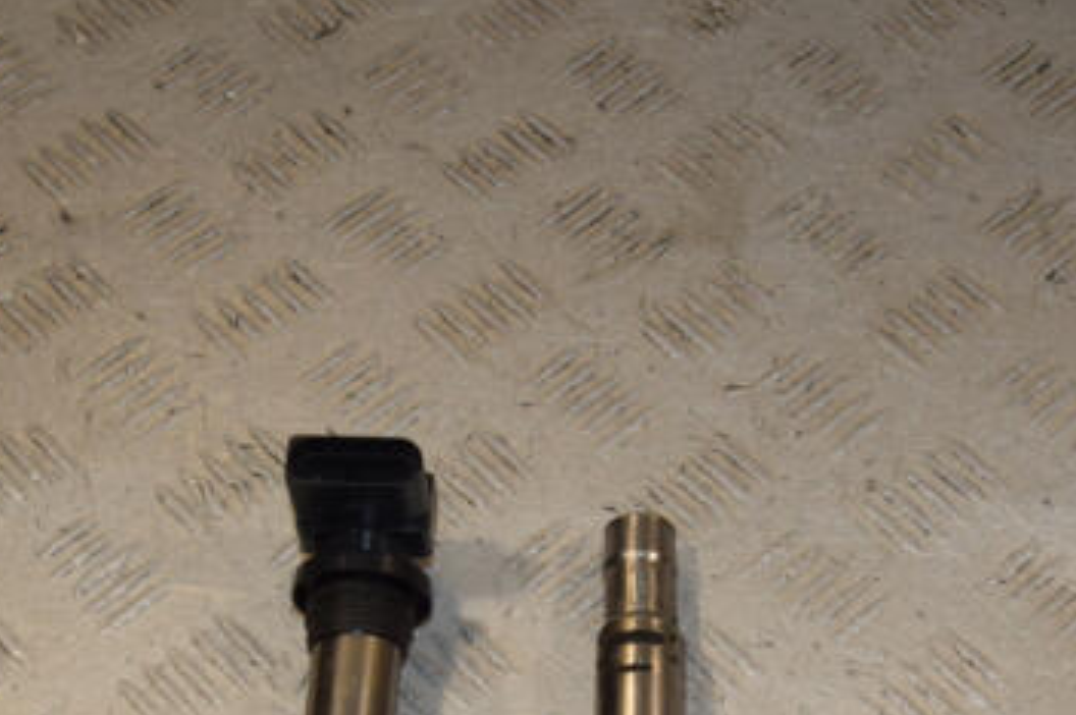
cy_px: 578
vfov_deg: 15.6
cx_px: 651
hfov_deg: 23.4
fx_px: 2598
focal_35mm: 87
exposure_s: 1/200
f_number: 10
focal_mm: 34
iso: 800
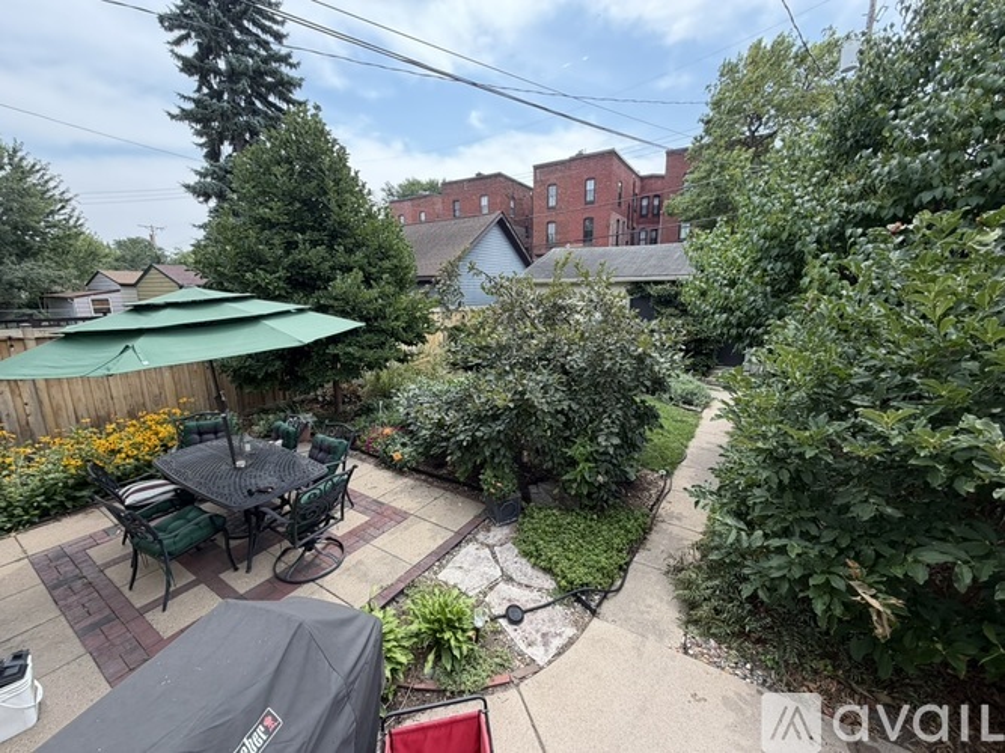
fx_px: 406
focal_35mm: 14
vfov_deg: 85.7
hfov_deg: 102.1
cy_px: 376
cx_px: 502
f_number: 2.2
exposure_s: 1/502
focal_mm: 2.22
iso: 50
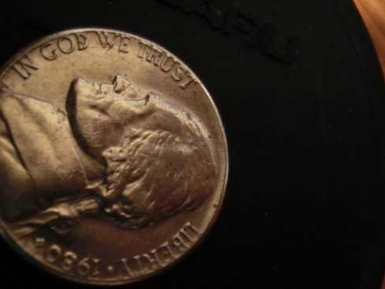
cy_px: 175
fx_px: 556
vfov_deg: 29.1
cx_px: 132
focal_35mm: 50
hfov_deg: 37.8
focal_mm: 6.67
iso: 800
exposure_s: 1/15
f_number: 3.9
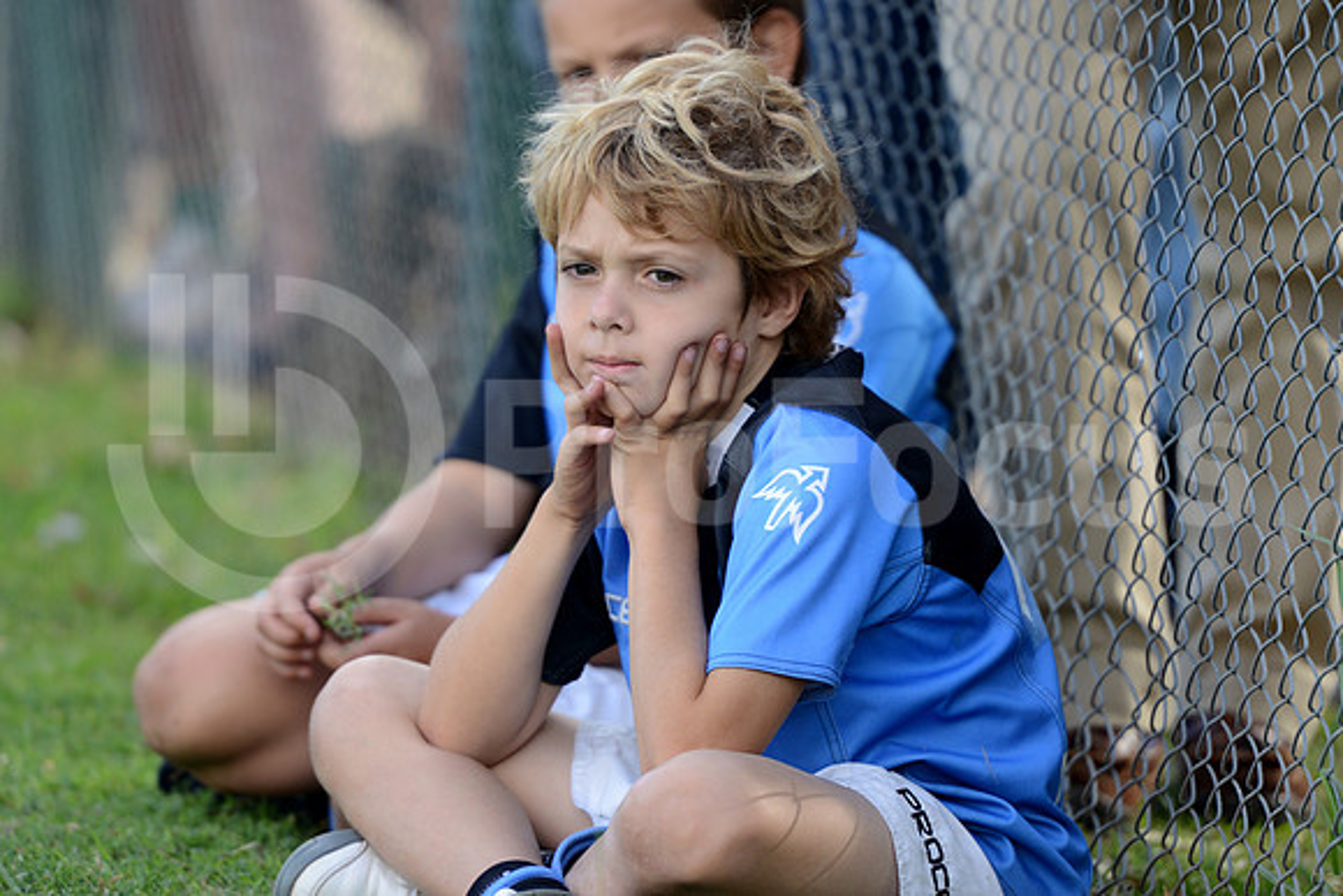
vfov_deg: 5.1
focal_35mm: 270
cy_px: 448
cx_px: 672
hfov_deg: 7.6
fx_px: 10074
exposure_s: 1/400
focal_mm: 270
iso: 640
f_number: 4
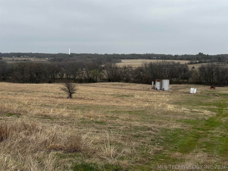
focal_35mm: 48
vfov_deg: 30.3
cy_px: 86
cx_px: 114
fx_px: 316
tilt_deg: -6.0
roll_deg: -0.8
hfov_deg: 39.7
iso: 64
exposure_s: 1/2252
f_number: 1.78
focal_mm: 6.86
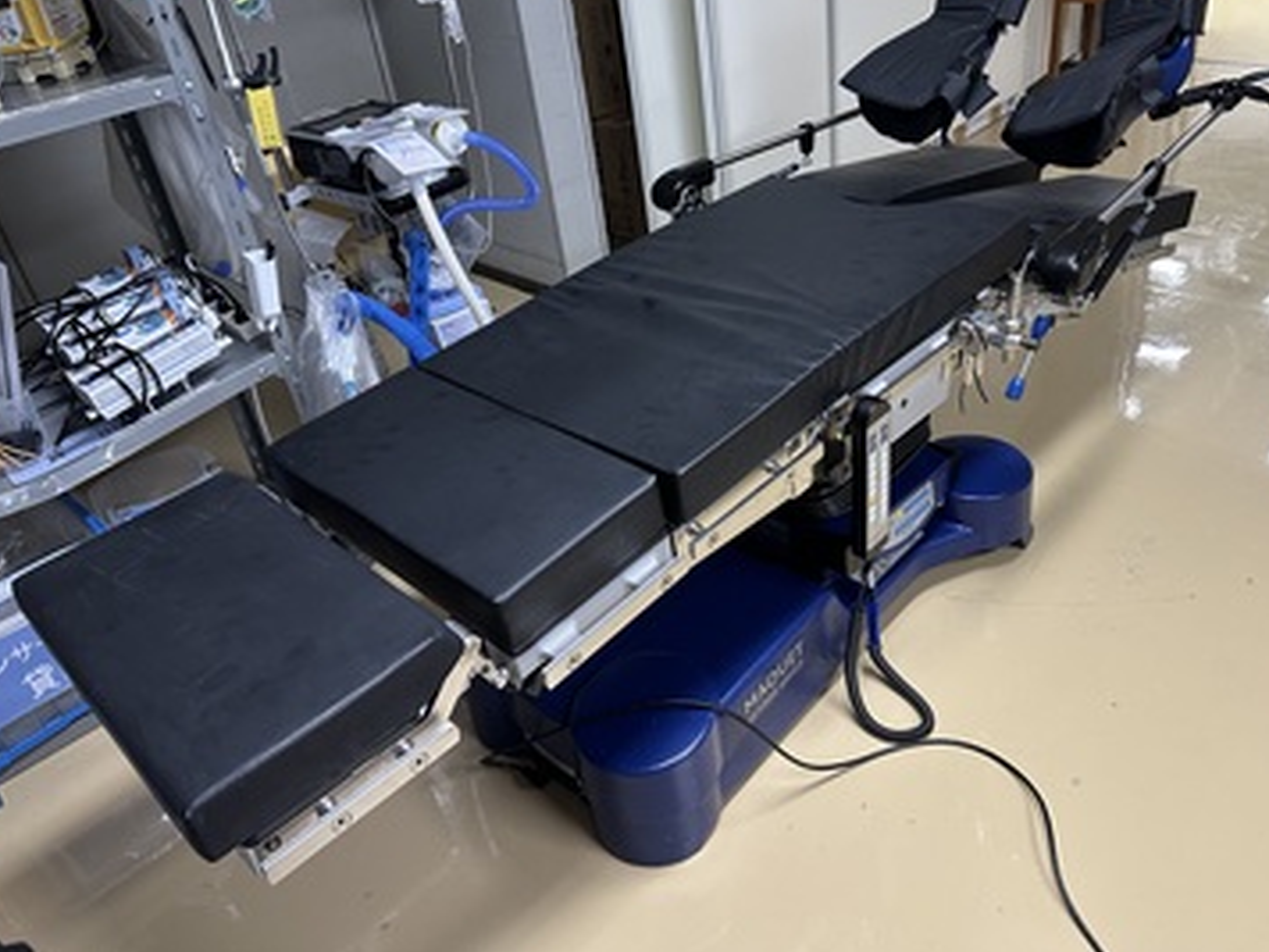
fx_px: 990
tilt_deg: -32.4
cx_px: 659
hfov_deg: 65.3
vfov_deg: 51.3
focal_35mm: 27
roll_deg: +8.4
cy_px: 424
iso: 250
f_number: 1.78
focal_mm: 6.86
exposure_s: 1/60
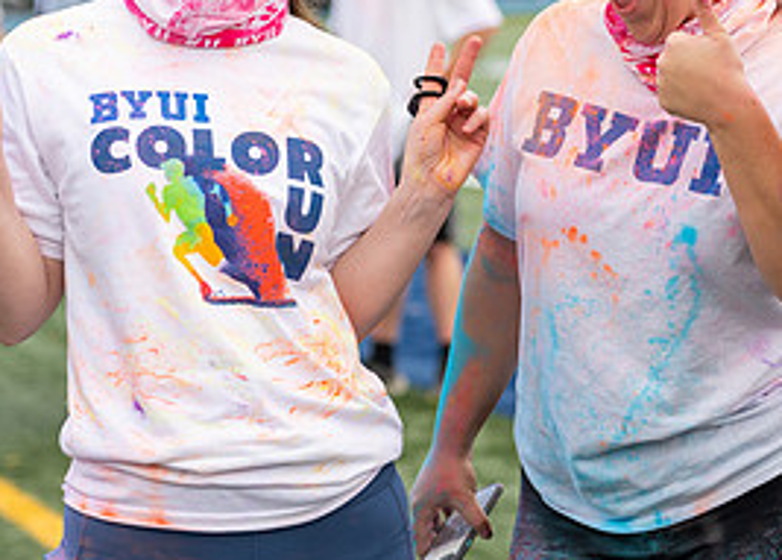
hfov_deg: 12.3
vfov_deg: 8.9
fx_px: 3600
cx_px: 645
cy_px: 118
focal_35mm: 162
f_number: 2.8
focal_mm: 70
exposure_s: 1/640
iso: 125
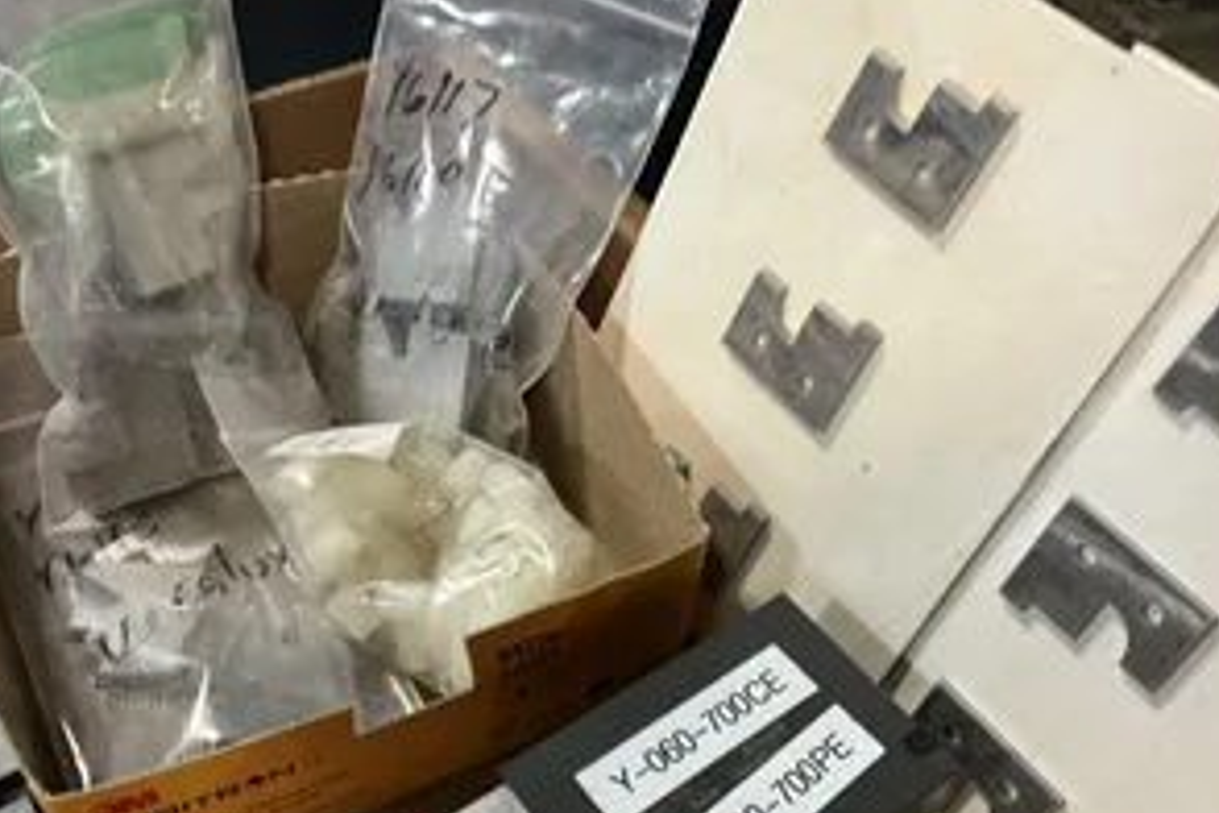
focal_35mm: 41
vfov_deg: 32.6
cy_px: 436
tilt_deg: -48.8
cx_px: 514
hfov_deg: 47.2
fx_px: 1388
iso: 320
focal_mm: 3
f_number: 1.8
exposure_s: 1/51
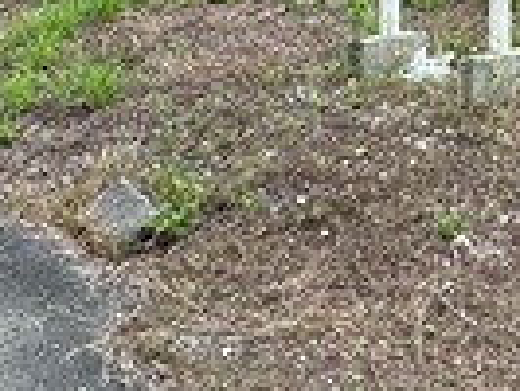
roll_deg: +1.5
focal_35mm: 84
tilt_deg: +5.2
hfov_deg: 21.0
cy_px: -242
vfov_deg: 15.8
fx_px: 1263
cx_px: 688
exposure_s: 1/533
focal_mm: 2.22
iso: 40
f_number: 2.2
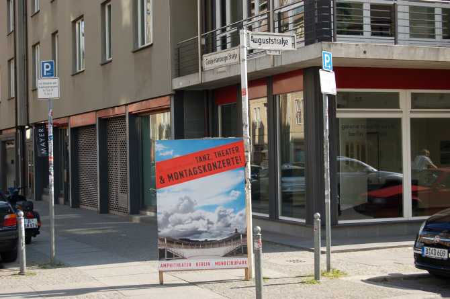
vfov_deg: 20.1
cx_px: 225
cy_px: 150
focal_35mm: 68
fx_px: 843
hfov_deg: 29.9
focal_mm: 45
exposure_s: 1/200
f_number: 7.1
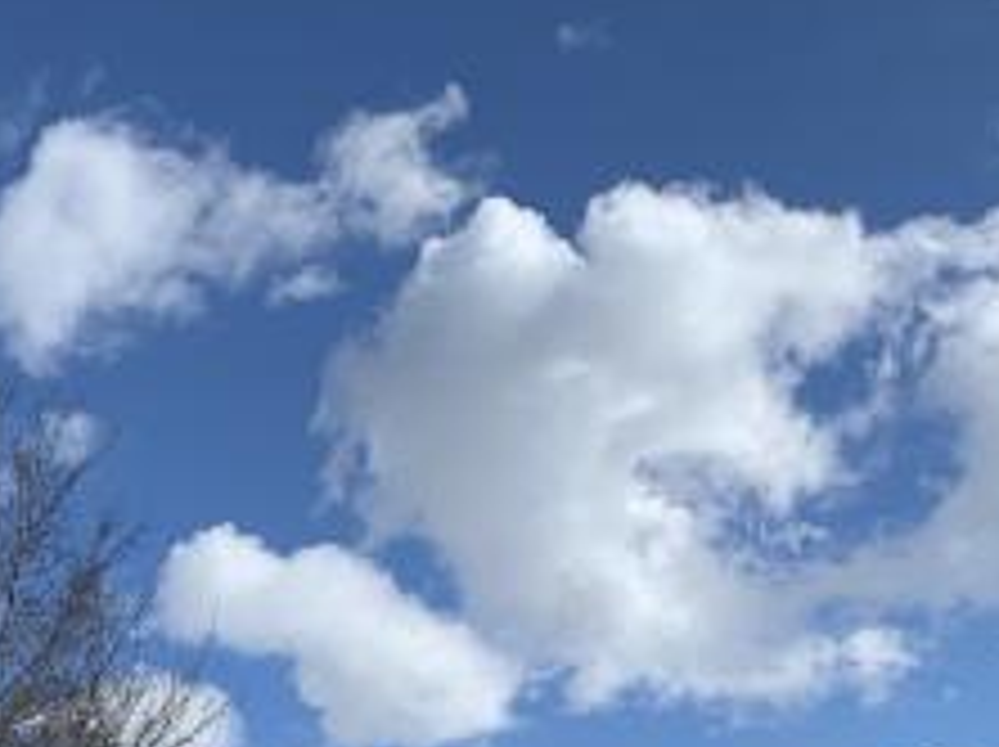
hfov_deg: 23.7
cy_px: 882
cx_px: -202
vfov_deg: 18.6
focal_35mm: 75
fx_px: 2162
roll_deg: -1.5
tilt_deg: +6.6
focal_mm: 4.25
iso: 25
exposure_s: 1/3401
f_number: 1.8
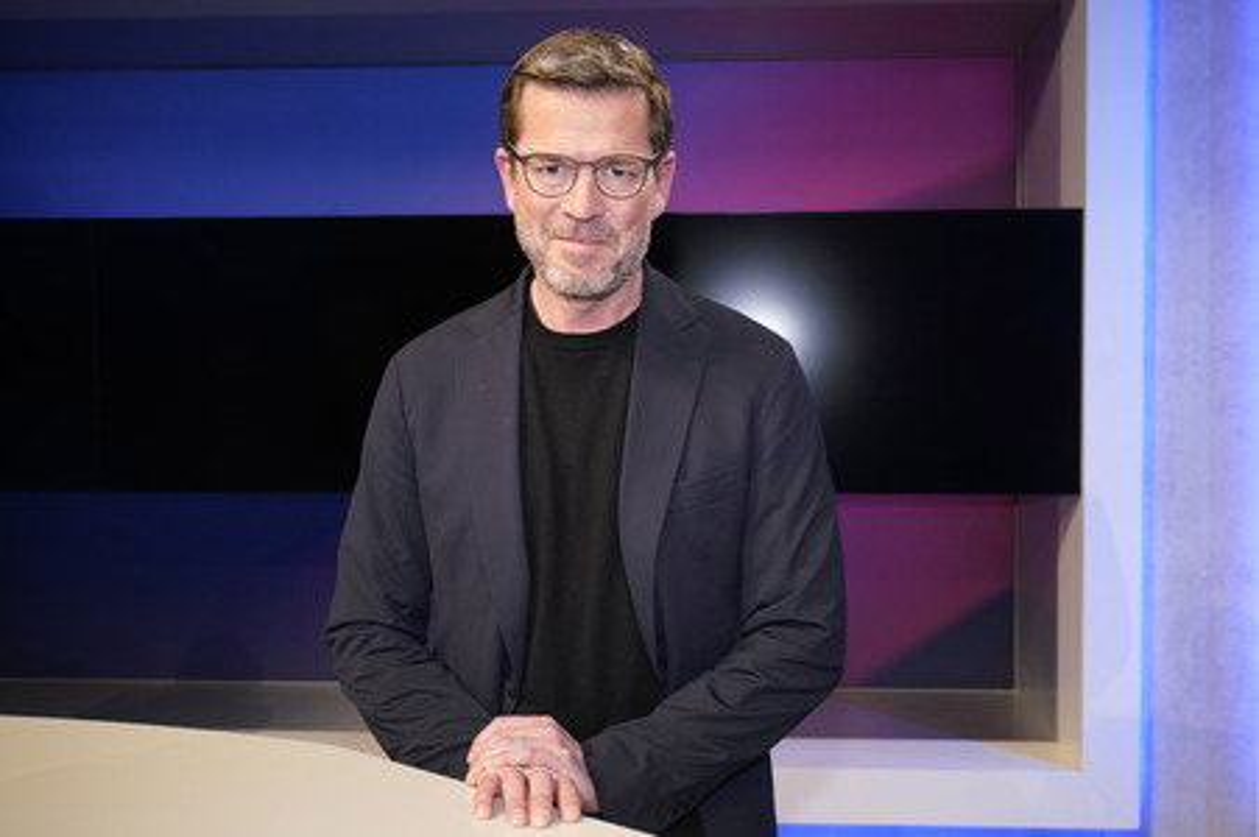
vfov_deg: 42.3
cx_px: 630
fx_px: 1083
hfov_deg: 60.3
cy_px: 418
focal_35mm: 31
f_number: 5
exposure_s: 1/125
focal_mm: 31
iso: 2000
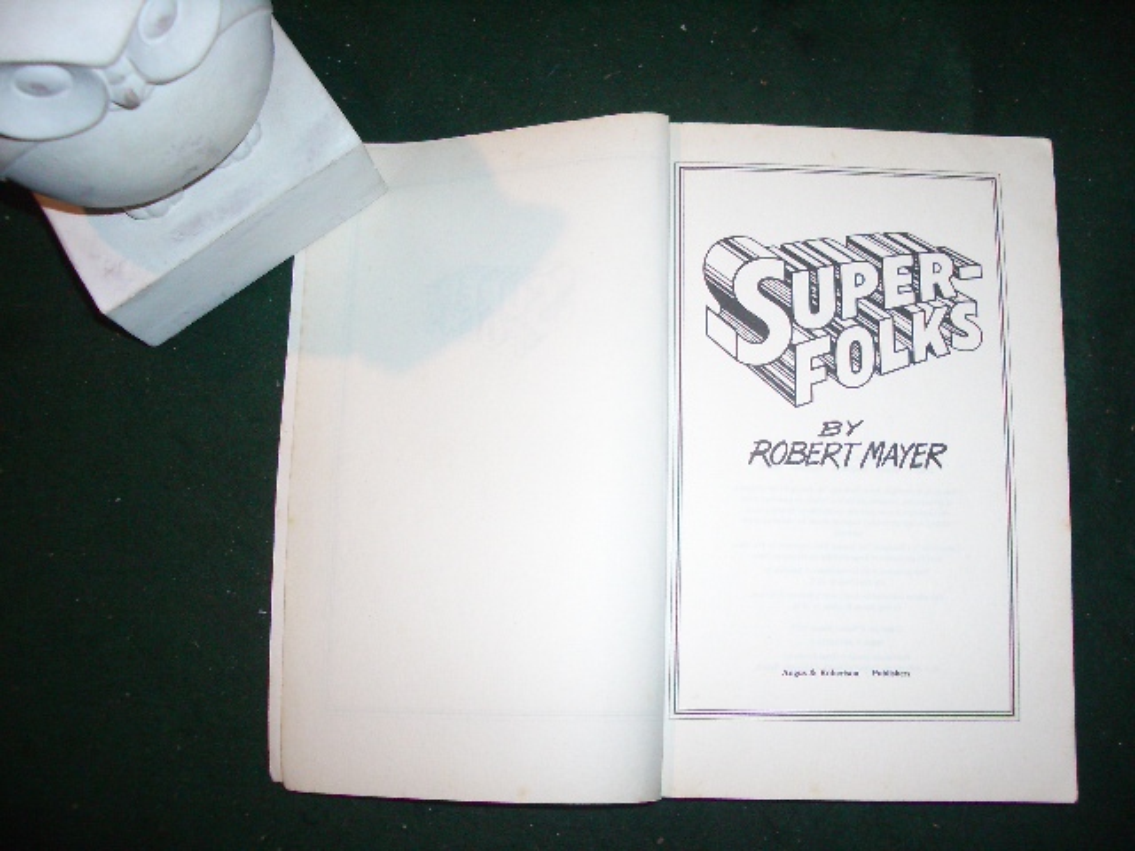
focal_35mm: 35
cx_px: 568
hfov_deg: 52.6
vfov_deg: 40.7
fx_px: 1148
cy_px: 426
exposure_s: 1/60
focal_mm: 5.8
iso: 200
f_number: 2.6
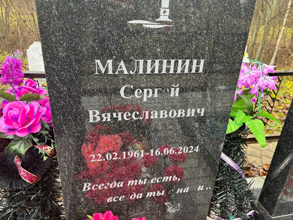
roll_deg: -0.7
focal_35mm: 26
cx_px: 146
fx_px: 220
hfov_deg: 67.3
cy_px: 110
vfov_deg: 53.1
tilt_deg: -23.9
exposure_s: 1/82
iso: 125
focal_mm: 5.96
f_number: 1.6
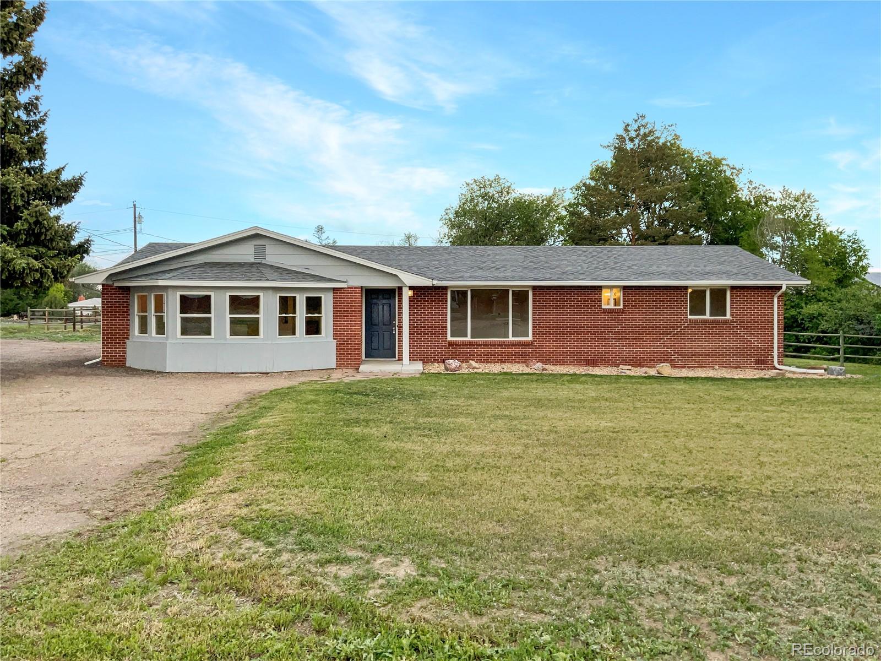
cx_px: 440
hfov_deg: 61.7
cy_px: 330
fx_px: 738
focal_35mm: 29
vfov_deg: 48.2
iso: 16
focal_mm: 3
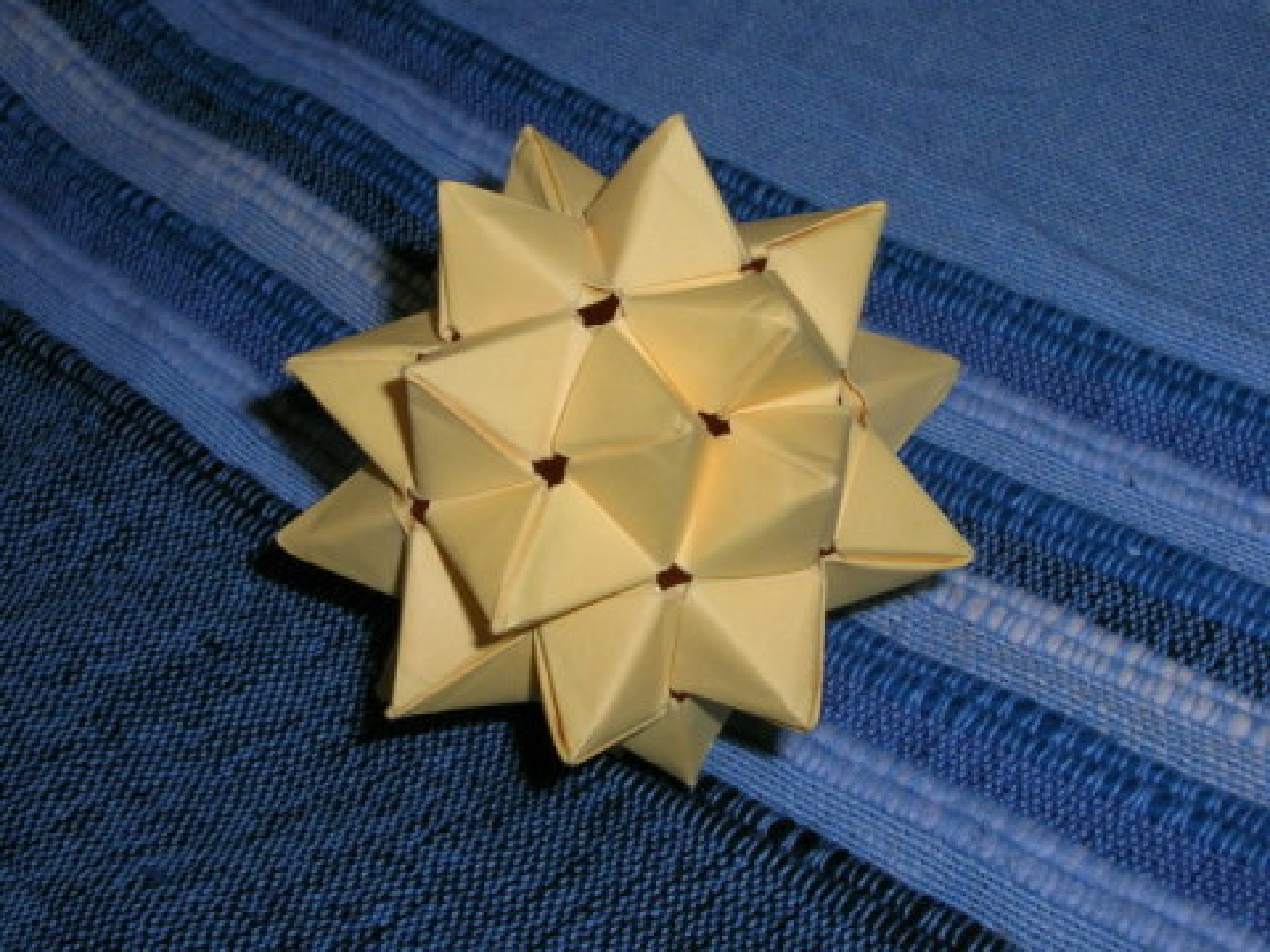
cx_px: 635
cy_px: 476
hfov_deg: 36.2
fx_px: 1944
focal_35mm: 53
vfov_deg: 27.5
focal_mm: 8
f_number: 5.5
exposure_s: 1/60.1
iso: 50
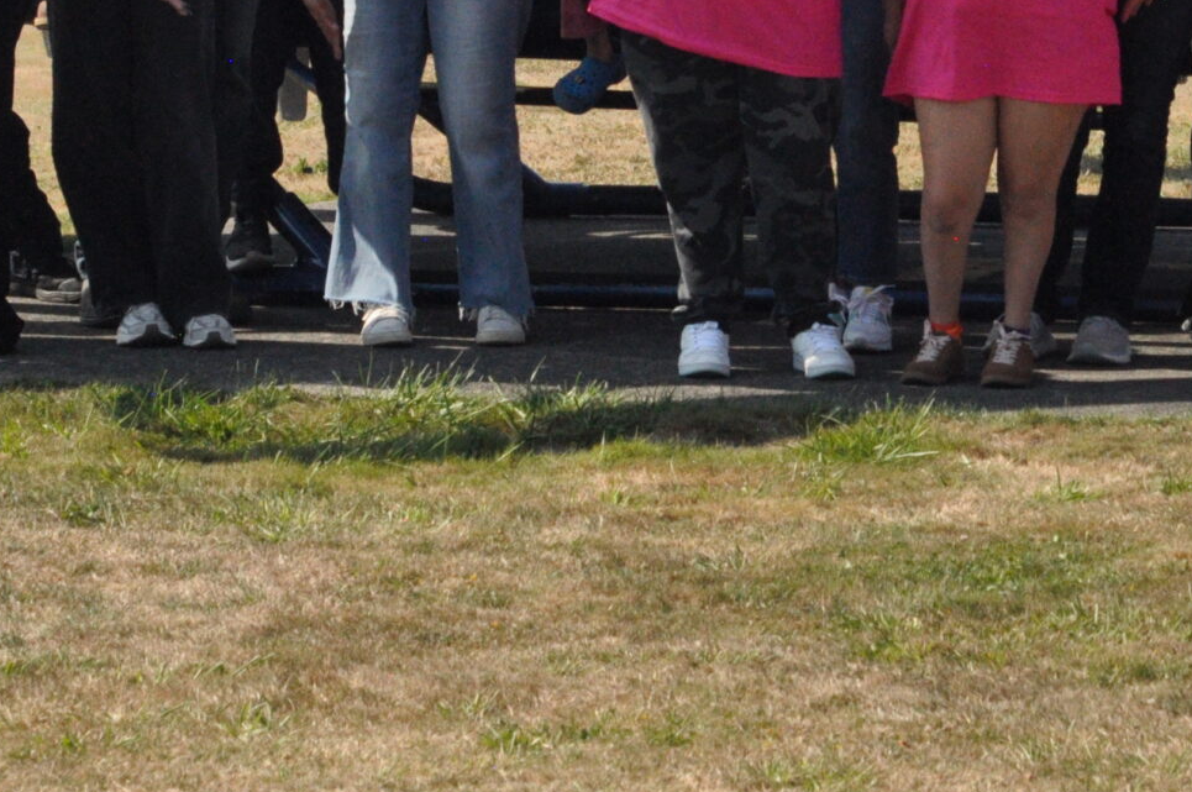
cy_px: -168
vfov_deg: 6.8
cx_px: 912
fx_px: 6581
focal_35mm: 199
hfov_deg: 10.3
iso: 1600
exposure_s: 1/4000
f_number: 6.3
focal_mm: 50
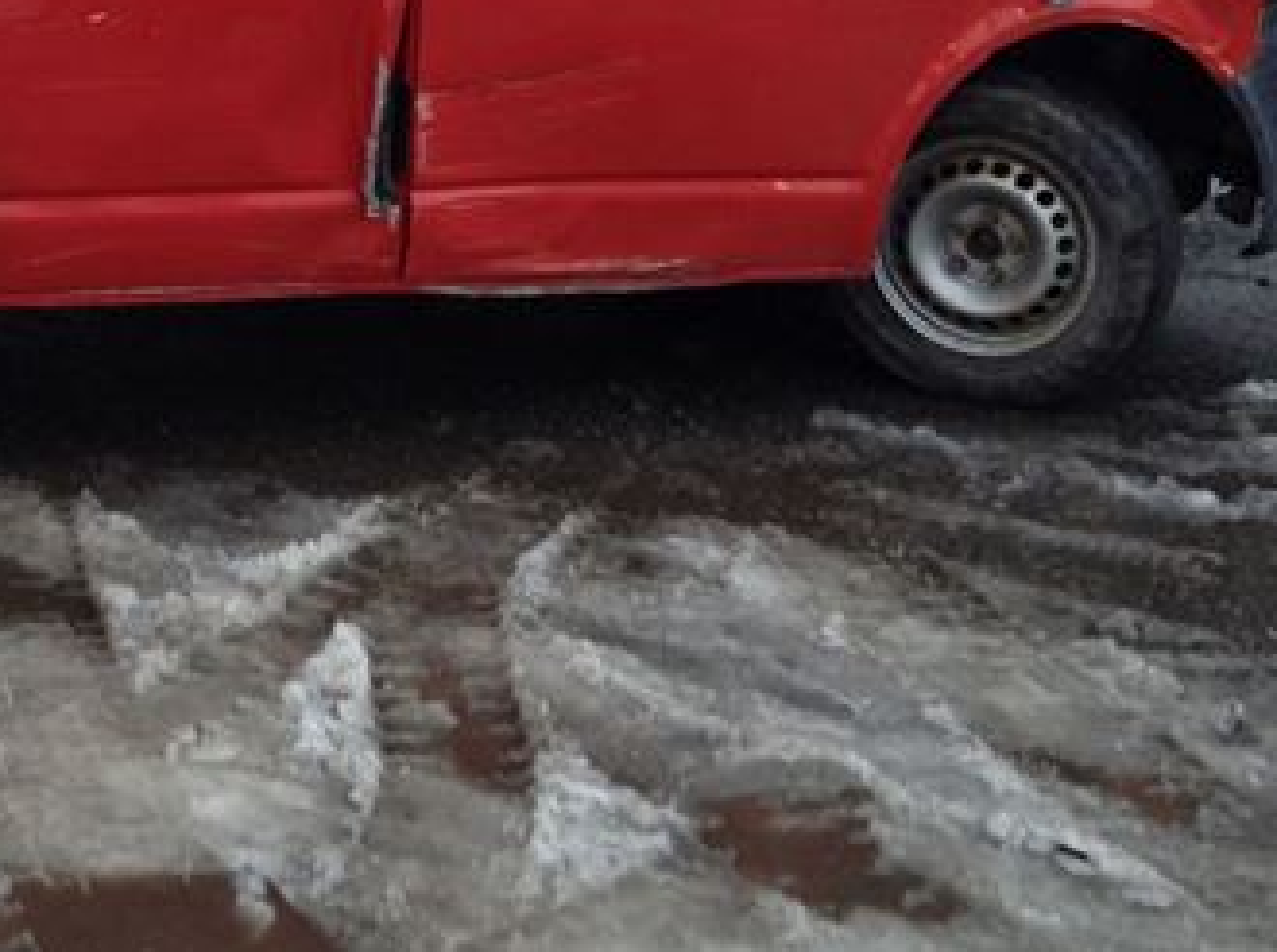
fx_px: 2945
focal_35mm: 80
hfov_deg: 23.9
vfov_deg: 18.0
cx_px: 163
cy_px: 79
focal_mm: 3.3
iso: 32
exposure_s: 1/24
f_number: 2.4
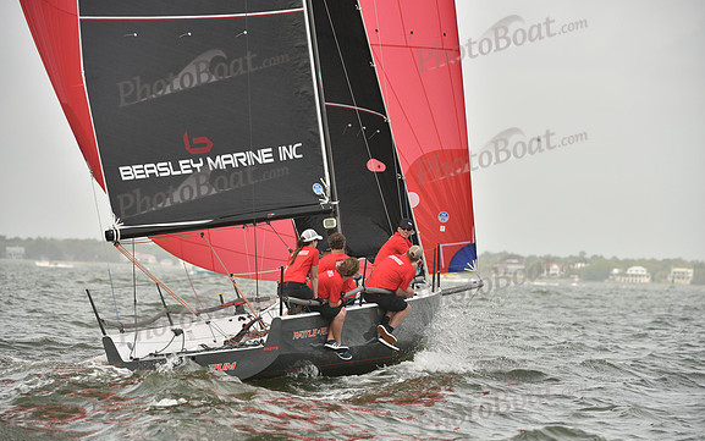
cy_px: 234
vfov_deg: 6.4
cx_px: 353
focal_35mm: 205
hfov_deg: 10.2
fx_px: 3940
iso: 320
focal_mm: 200
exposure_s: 1/1250
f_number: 5
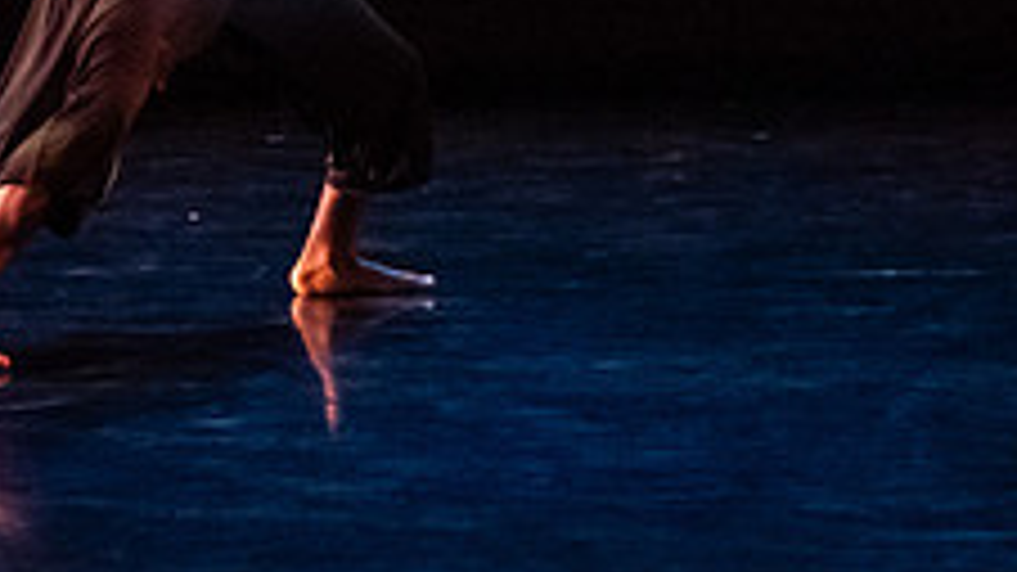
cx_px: 700
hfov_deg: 16.0
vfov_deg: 8.8
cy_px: -302
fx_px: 3613
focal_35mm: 134
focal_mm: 37
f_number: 2.8
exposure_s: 1/250
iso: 6400
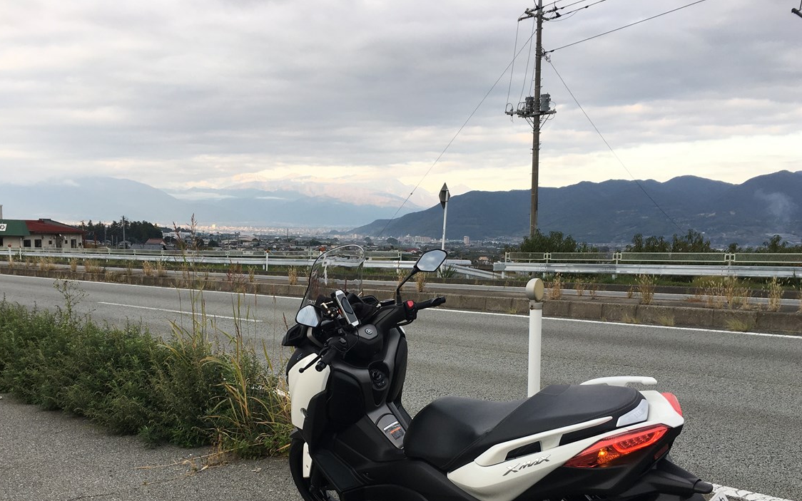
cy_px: 339
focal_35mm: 35
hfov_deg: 55.2
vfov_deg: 35.9
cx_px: 368
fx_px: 765
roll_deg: -0.9
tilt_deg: -7.0
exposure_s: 1/164
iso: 25
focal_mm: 4.15
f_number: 2.2
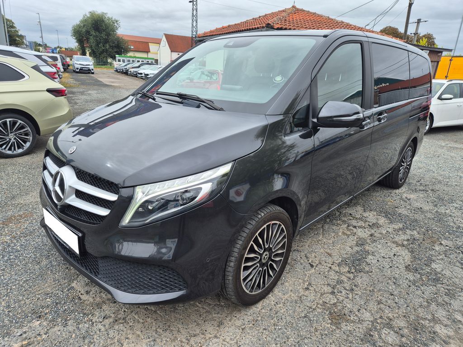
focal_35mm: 23
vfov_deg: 58.9
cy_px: 174
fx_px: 308
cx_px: 232
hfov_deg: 73.9
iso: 25
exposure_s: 1/586
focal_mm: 5.4
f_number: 1.8
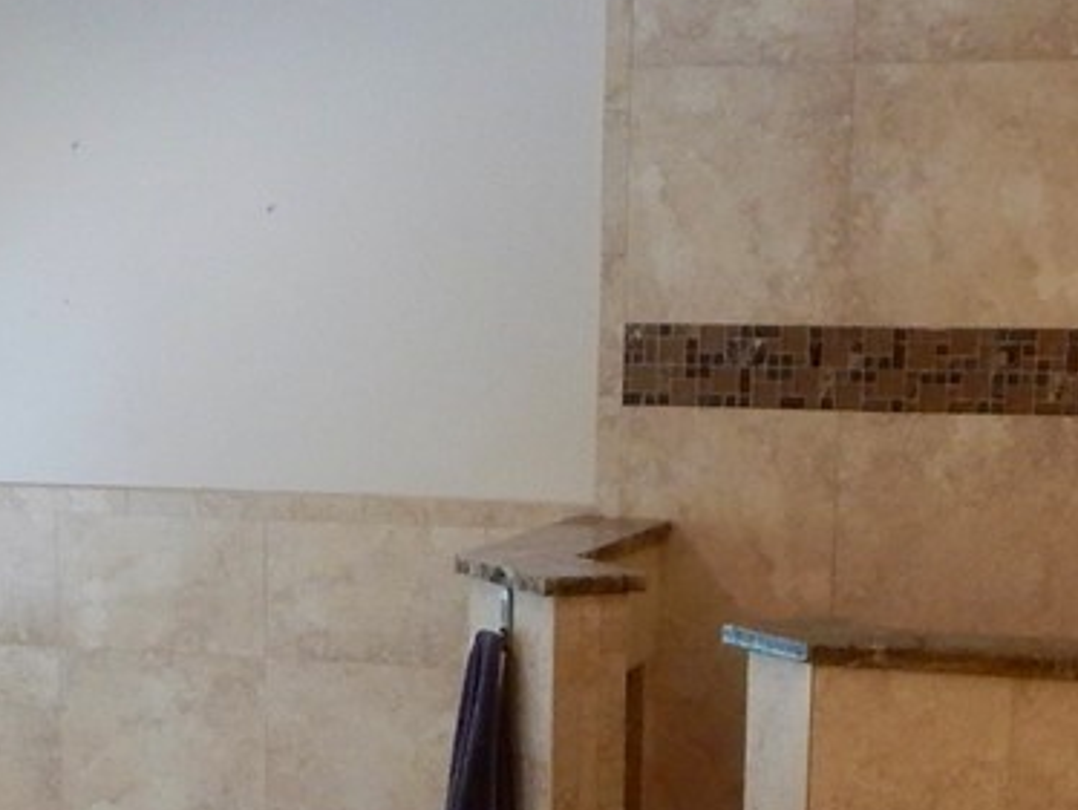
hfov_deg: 20.7
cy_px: 992
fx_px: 2929
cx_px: 254
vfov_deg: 15.2
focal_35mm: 94
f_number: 3
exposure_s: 1/40
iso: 125
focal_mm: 4
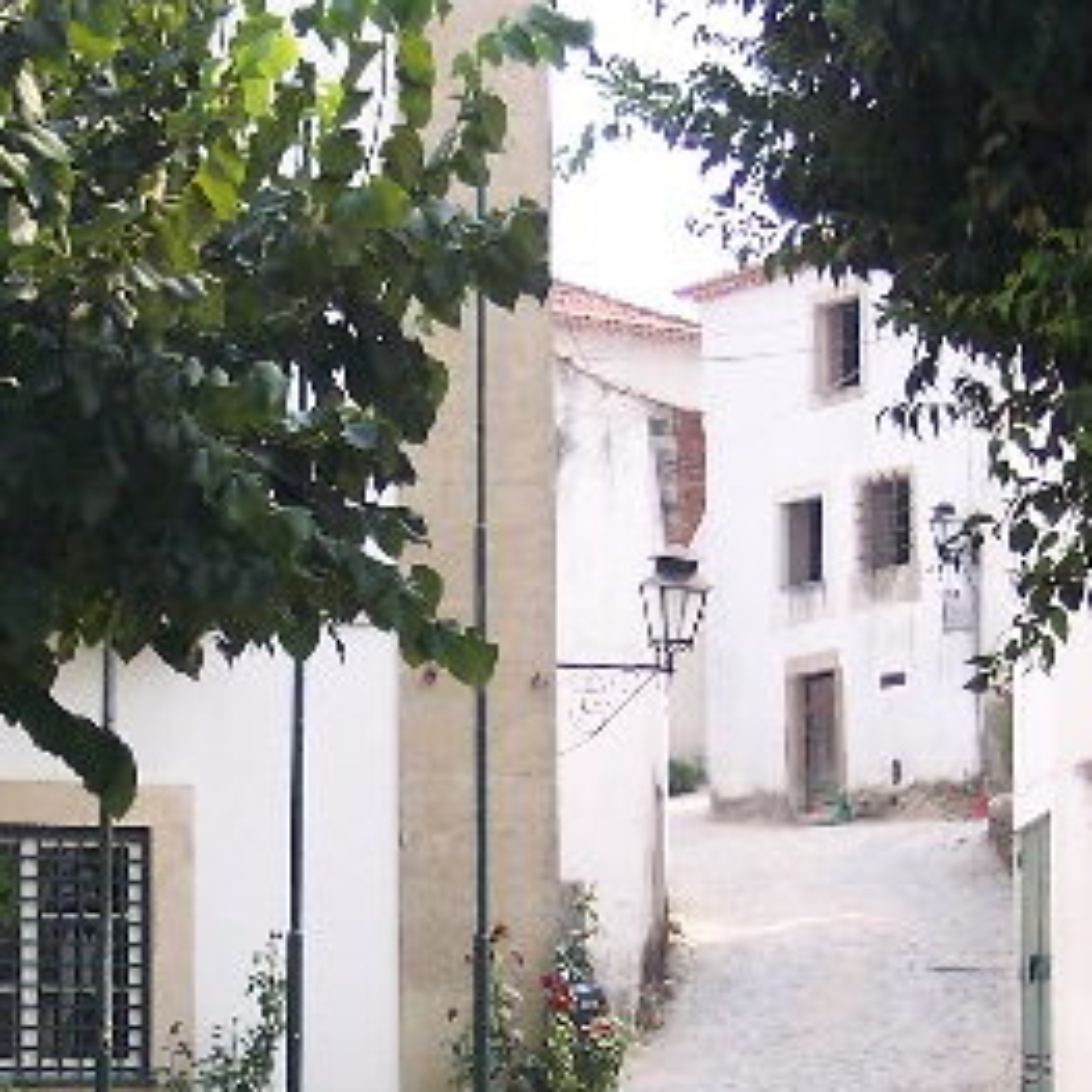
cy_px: 635
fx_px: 3640
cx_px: 531
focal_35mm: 102
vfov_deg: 17.0
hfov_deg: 17.1
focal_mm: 8
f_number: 2.8
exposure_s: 1/500
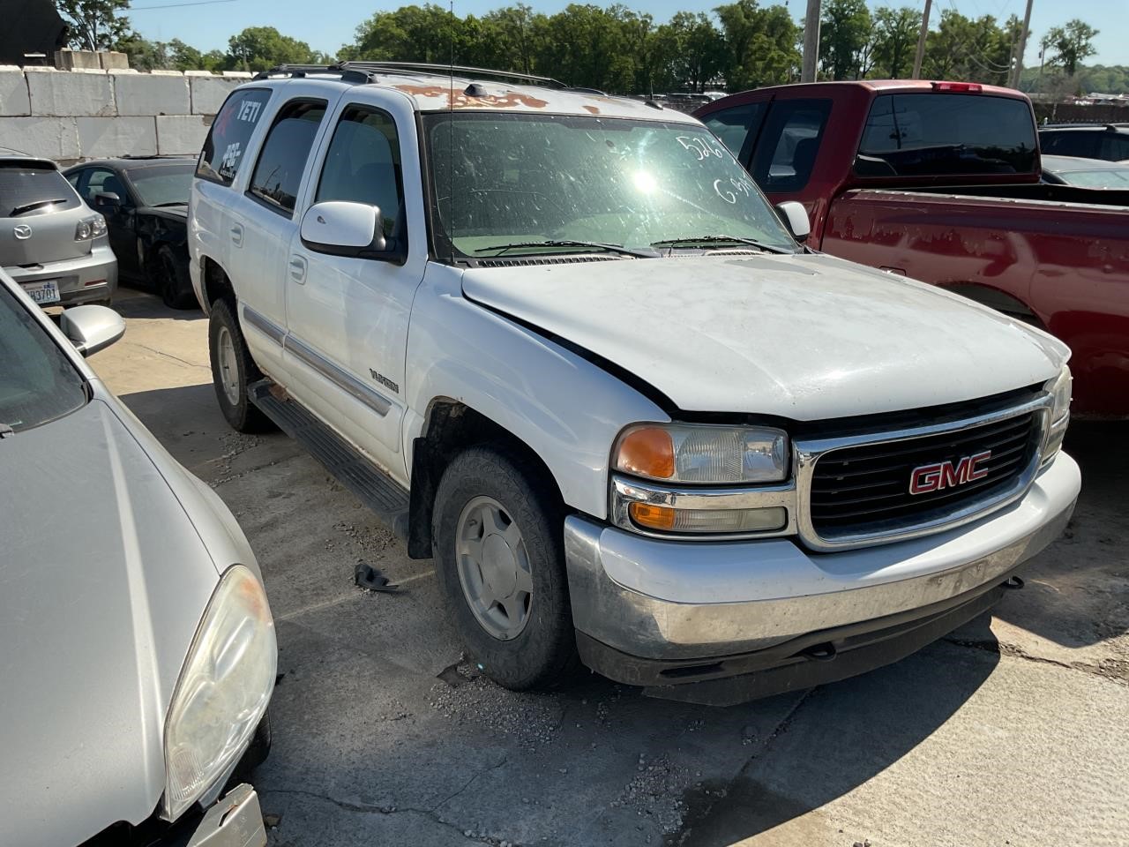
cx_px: 564
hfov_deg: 61.7
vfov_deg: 48.2
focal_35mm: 29
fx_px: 946
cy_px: 424
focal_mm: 3
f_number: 1.8
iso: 16
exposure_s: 1/2427
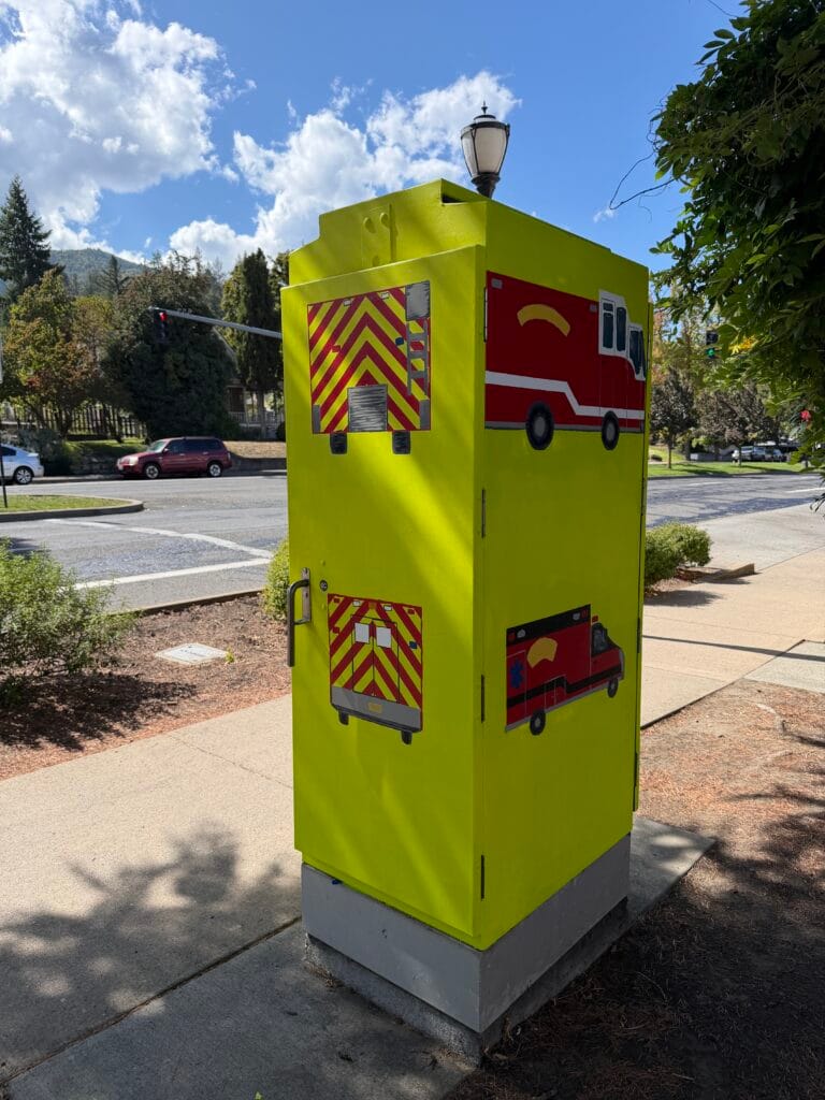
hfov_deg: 56.8
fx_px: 763
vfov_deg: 71.6
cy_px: 550
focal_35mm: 24
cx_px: 412
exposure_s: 1/3759
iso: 100
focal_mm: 6.76
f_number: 1.78
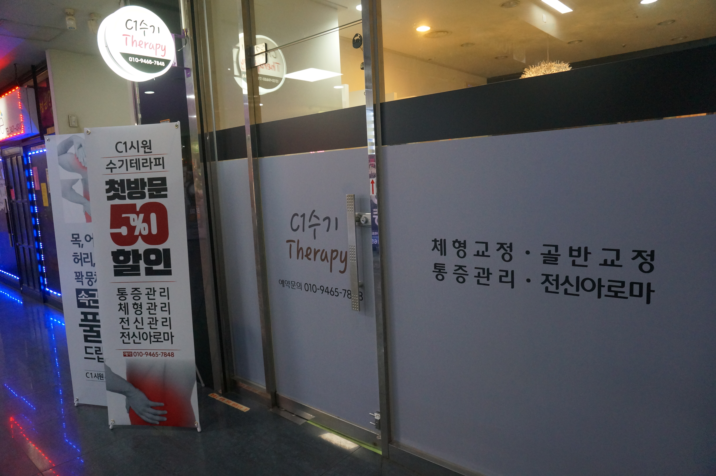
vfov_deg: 53.0
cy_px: 238
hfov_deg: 73.8
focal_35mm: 24
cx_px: 358
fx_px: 477
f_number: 4
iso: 2000
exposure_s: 1/160
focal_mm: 16
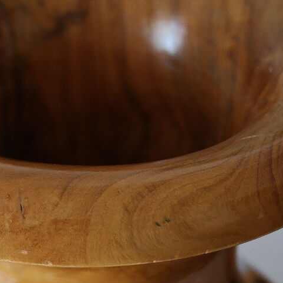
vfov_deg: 13.2
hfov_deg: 13.3
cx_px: 80
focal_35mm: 131
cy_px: 46
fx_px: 1212
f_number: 5.6
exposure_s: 1/30
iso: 400
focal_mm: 28
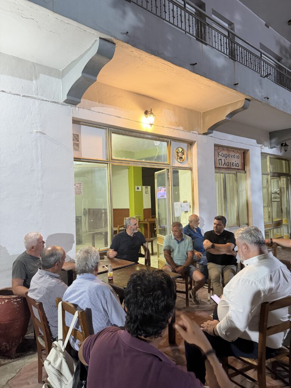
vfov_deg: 71.6
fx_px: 269
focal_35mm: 24
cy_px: 194
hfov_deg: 56.8
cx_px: 146
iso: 640
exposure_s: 1/33
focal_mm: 6.76
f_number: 1.78
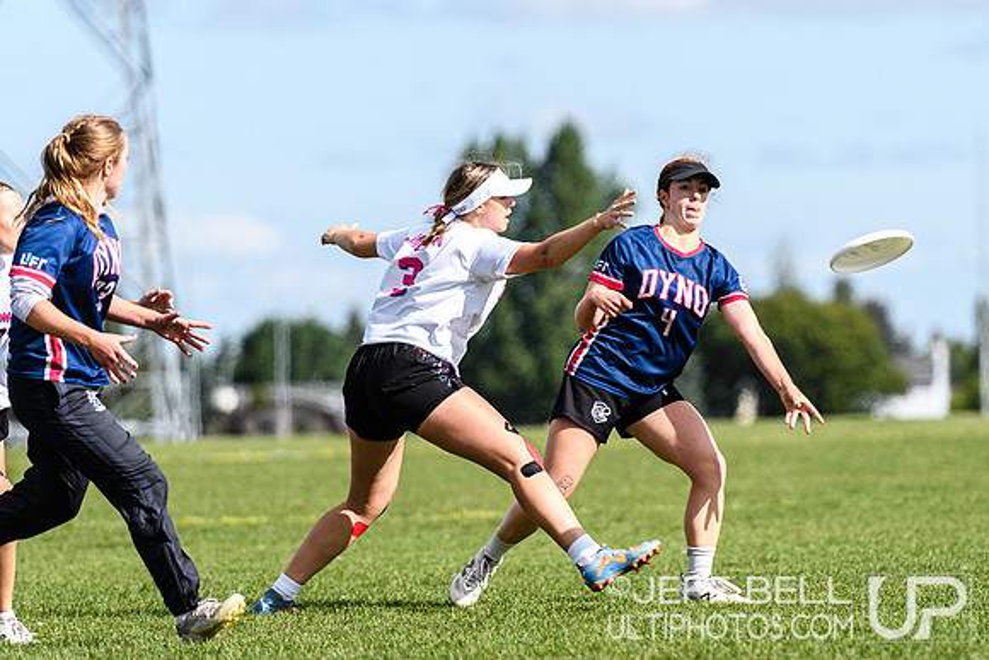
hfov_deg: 5.3
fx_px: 10753
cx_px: 645
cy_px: 330
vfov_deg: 3.5
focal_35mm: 391
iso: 100
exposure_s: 1/1600
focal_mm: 200
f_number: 3.2
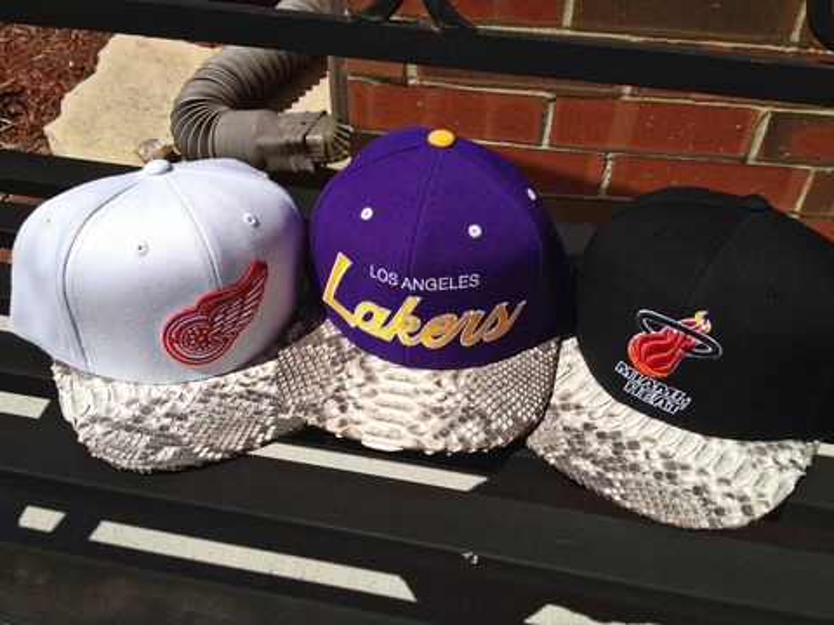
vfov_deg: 40.7
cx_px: 417
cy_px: 312
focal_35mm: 35
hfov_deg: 52.6
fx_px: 843
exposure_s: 1/2907
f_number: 2.4
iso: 64
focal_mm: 4.28
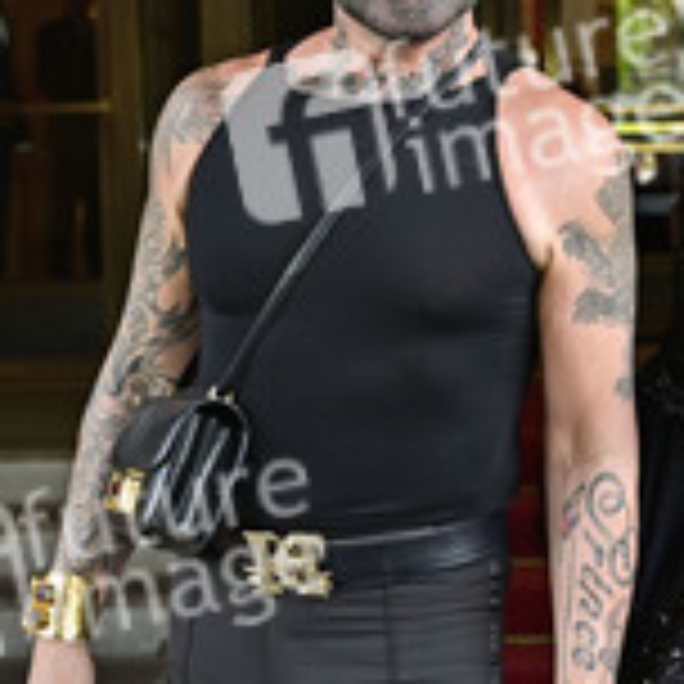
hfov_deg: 25.4
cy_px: 342
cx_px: 585
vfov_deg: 26.1
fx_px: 1478
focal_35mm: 66
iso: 250
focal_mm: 29.5
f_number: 4
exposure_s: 1/200
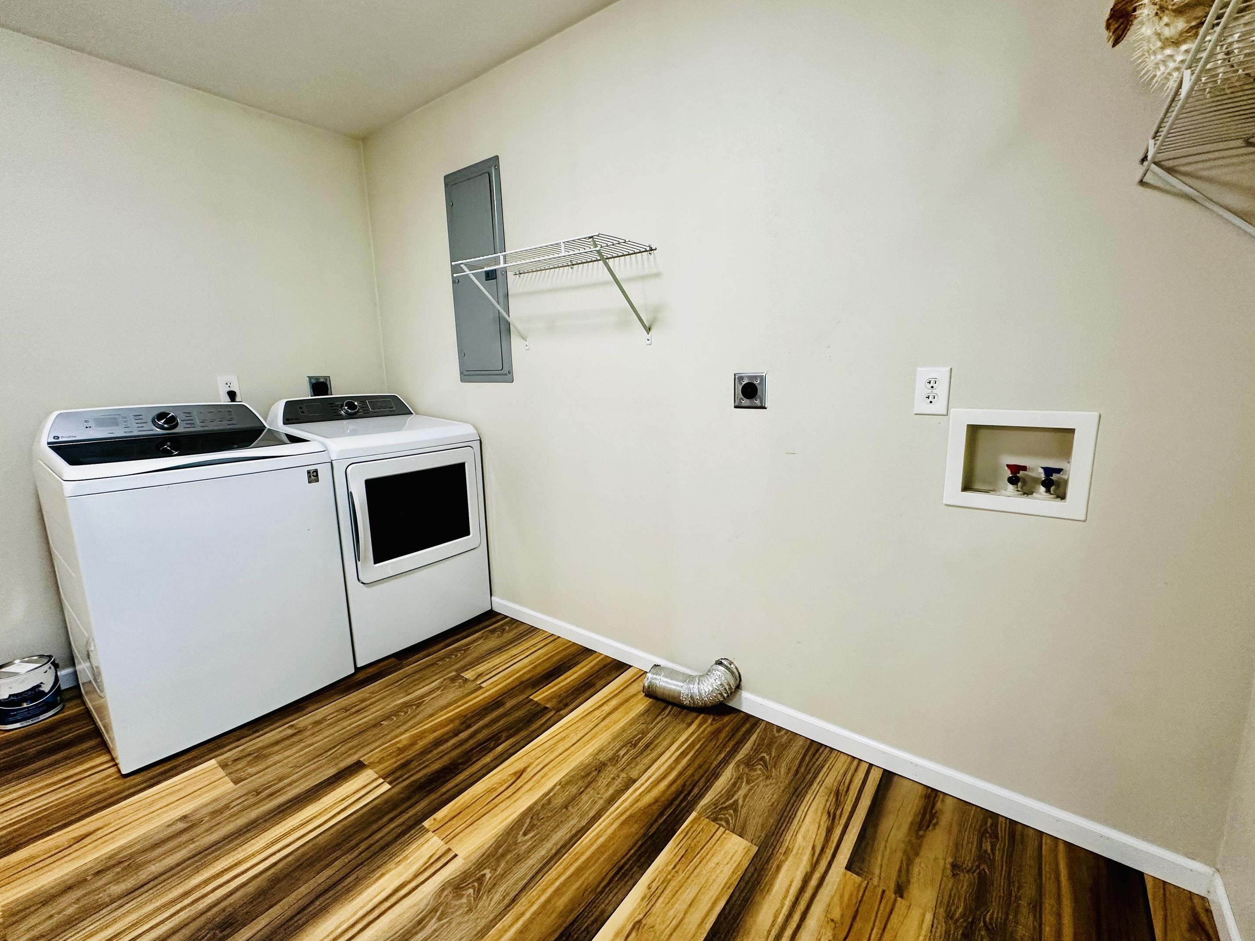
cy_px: 463
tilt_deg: -9.9
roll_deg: +0.8
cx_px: 642
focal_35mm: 15
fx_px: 544
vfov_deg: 81.7
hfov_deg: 98.2
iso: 160
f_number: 2.2
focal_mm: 2.22
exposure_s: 1/60
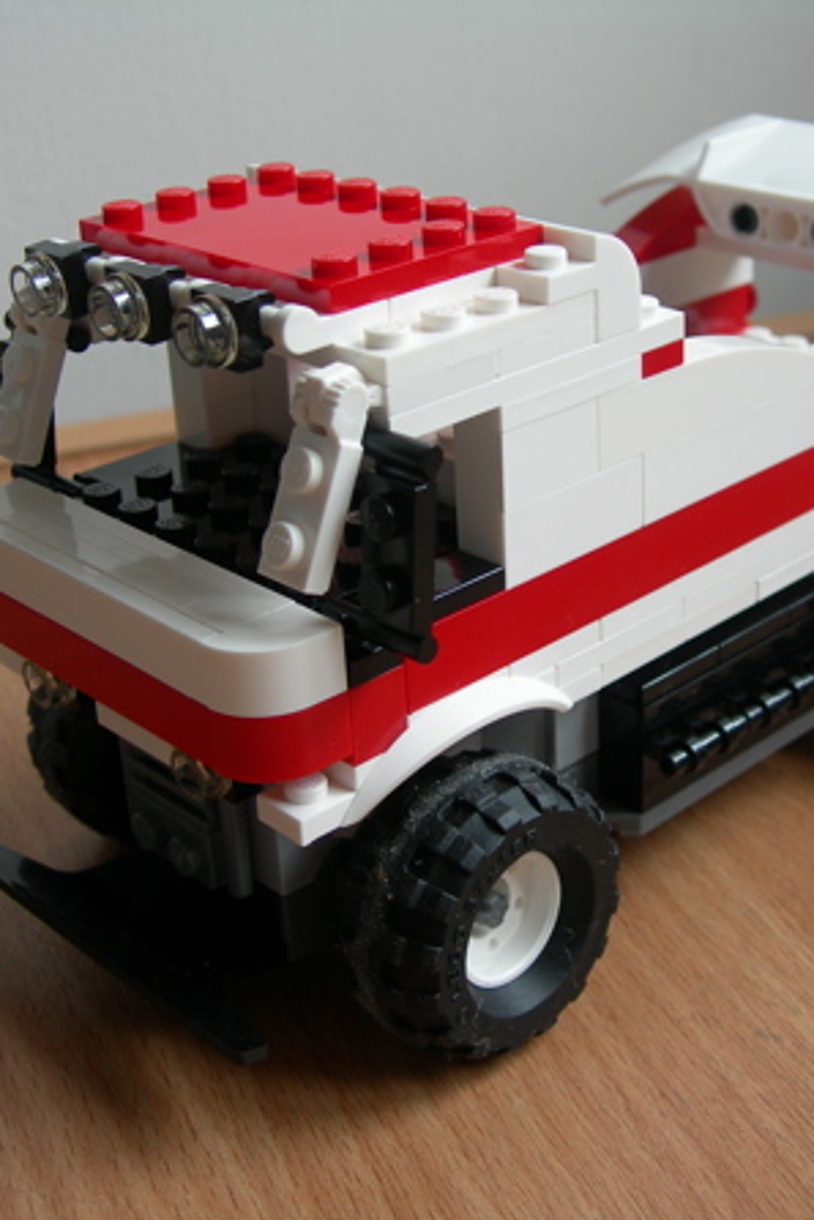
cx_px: 514
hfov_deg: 25.4
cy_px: 611
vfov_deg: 37.5
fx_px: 1797
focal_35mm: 53
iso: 50
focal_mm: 7.8
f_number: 2.8
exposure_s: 1/41.5
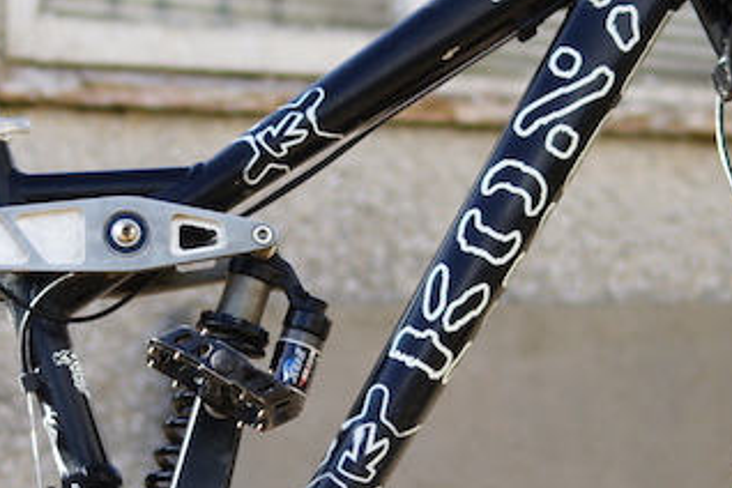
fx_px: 6872
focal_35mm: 338
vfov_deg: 4.1
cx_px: 306
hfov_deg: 6.1
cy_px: 415
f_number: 4
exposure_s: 1/400
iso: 100
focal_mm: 70
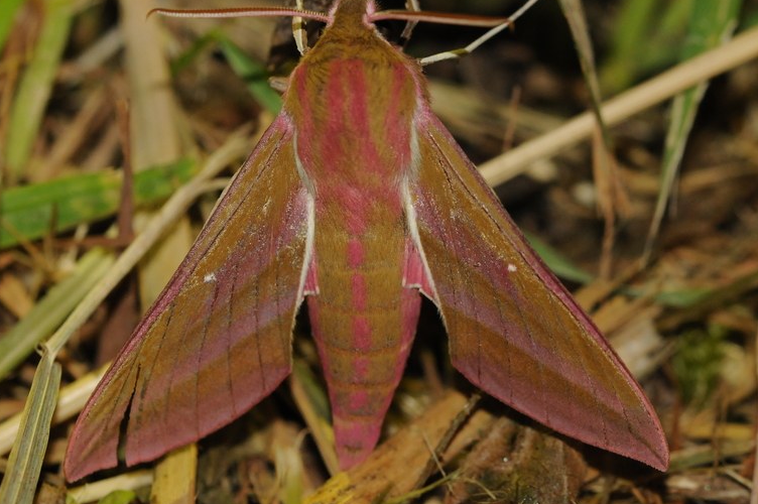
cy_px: 203
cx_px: 373
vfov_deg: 6.8
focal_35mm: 202
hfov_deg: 10.2
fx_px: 4242
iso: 1000
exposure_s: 1/30
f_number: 10
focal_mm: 105
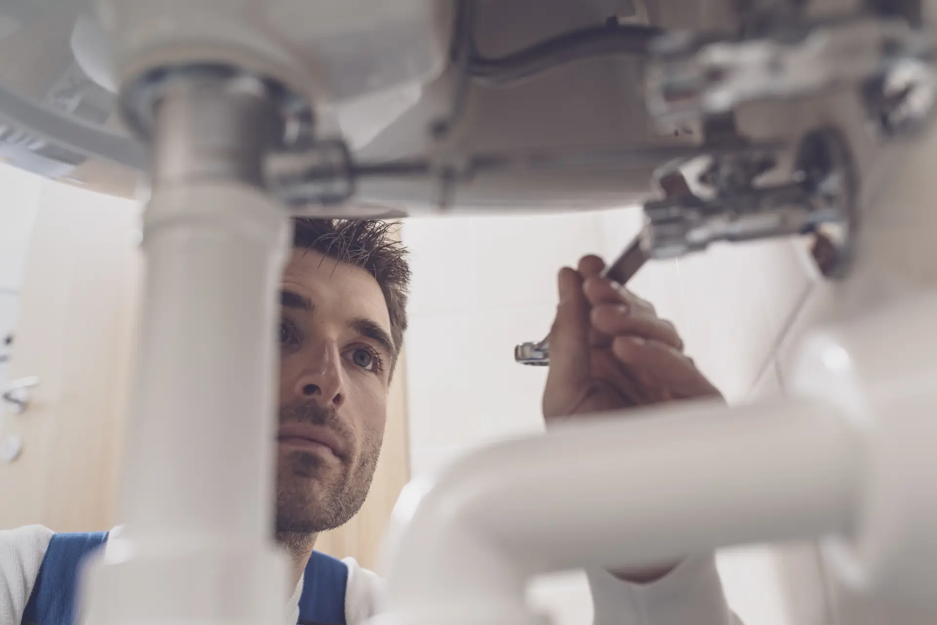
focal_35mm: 35
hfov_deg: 54.4
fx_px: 911
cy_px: 312
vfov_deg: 37.9
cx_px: 468
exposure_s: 1/50
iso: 250
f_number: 3.5
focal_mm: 35
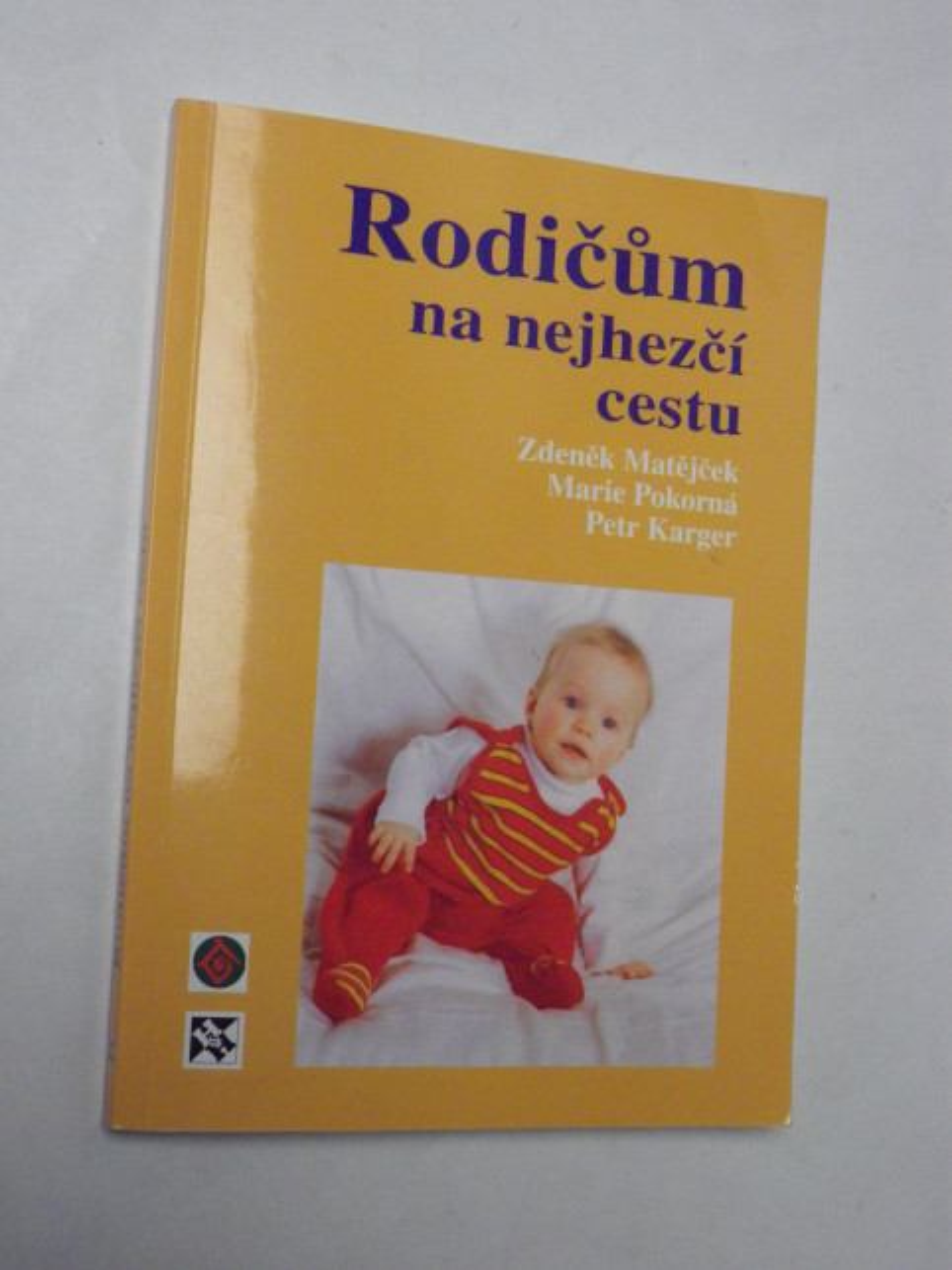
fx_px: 1797
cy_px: 635
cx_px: 476
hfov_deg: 29.7
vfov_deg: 38.9
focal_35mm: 49
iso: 400
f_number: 4.2
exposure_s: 1/60
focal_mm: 8.7
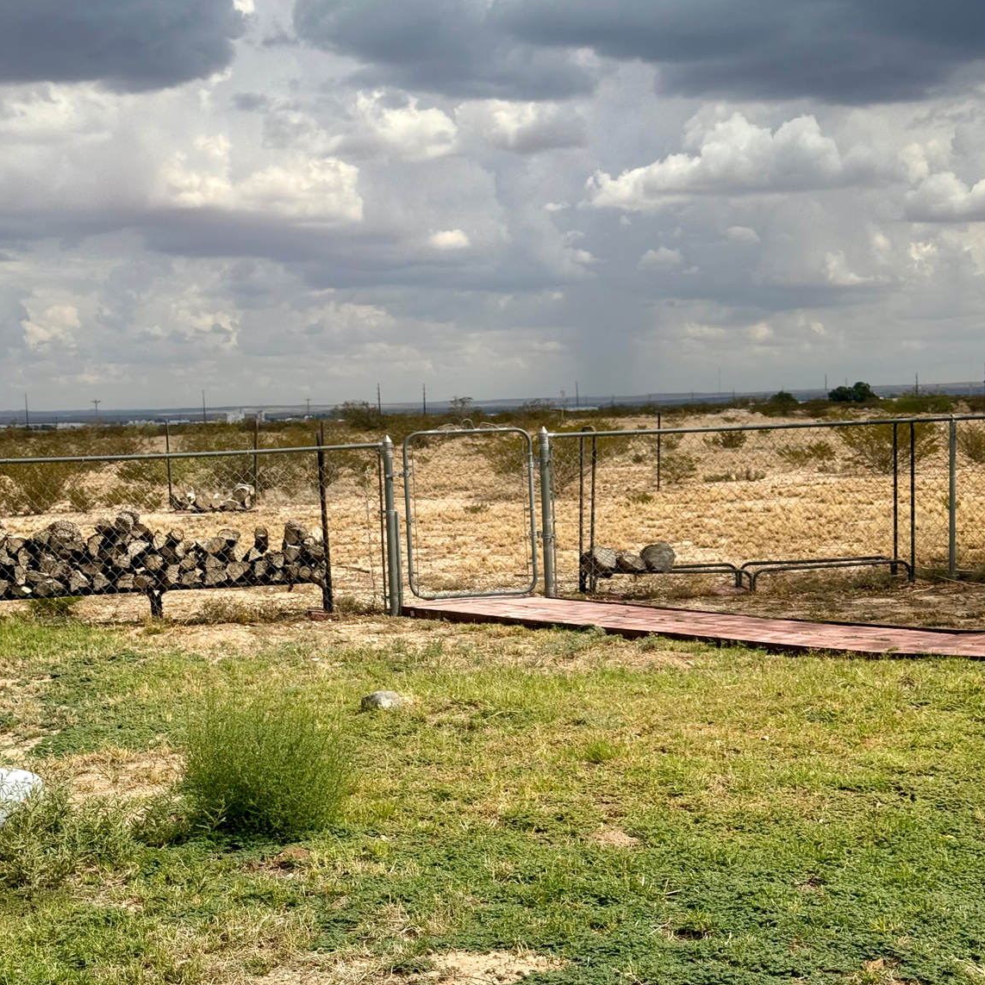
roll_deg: +1.5
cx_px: 494
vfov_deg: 29.9
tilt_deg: -6.2
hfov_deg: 30.0
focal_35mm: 57
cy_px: 619
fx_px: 1835
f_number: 1.78
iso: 64
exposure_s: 1/7874
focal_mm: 6.76
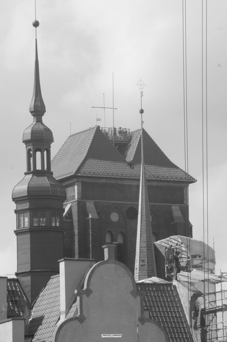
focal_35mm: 375
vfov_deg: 5.5
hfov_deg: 3.7
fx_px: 3551
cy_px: 171
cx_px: 114
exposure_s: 1/30
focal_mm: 250
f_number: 16
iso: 100
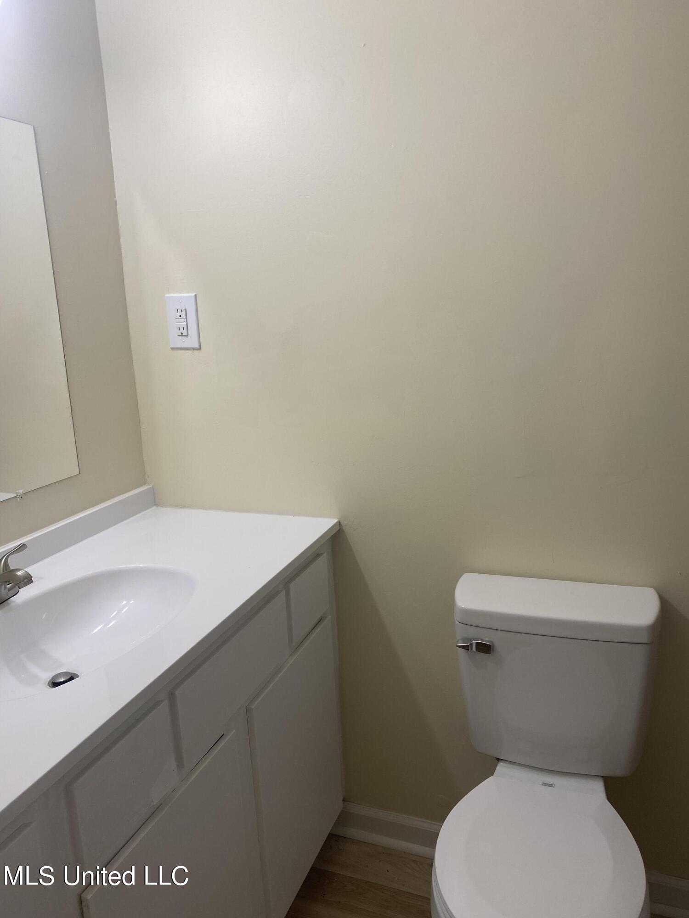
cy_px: 459
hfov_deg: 53.1
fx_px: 690
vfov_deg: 67.3
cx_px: 344
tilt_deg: -11.1
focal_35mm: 26
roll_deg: +2.7
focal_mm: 4.25
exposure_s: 1/120
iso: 64
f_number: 1.8
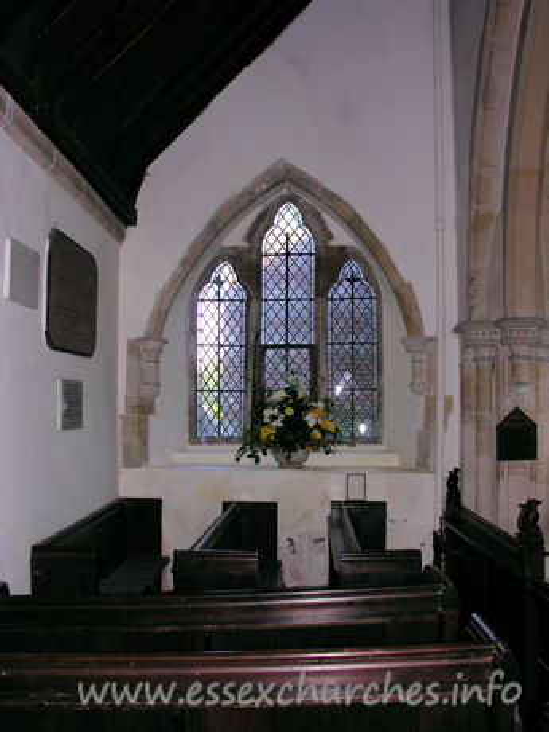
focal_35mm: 35
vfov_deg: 52.6
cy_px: 366
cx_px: 274
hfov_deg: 40.7
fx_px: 740
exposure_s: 1/60.1
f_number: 2.8
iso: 50
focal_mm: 8.9
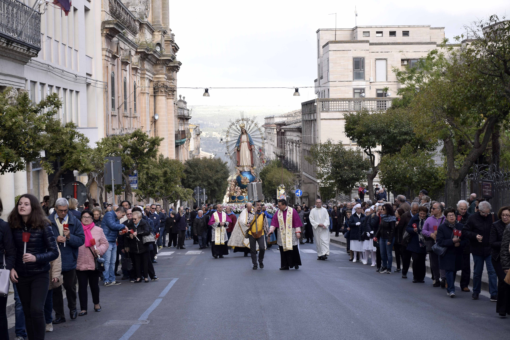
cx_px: 255
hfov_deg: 28.1
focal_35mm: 72
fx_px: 1020
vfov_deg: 18.9
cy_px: 170
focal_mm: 48
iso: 200
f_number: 6.3
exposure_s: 1/160
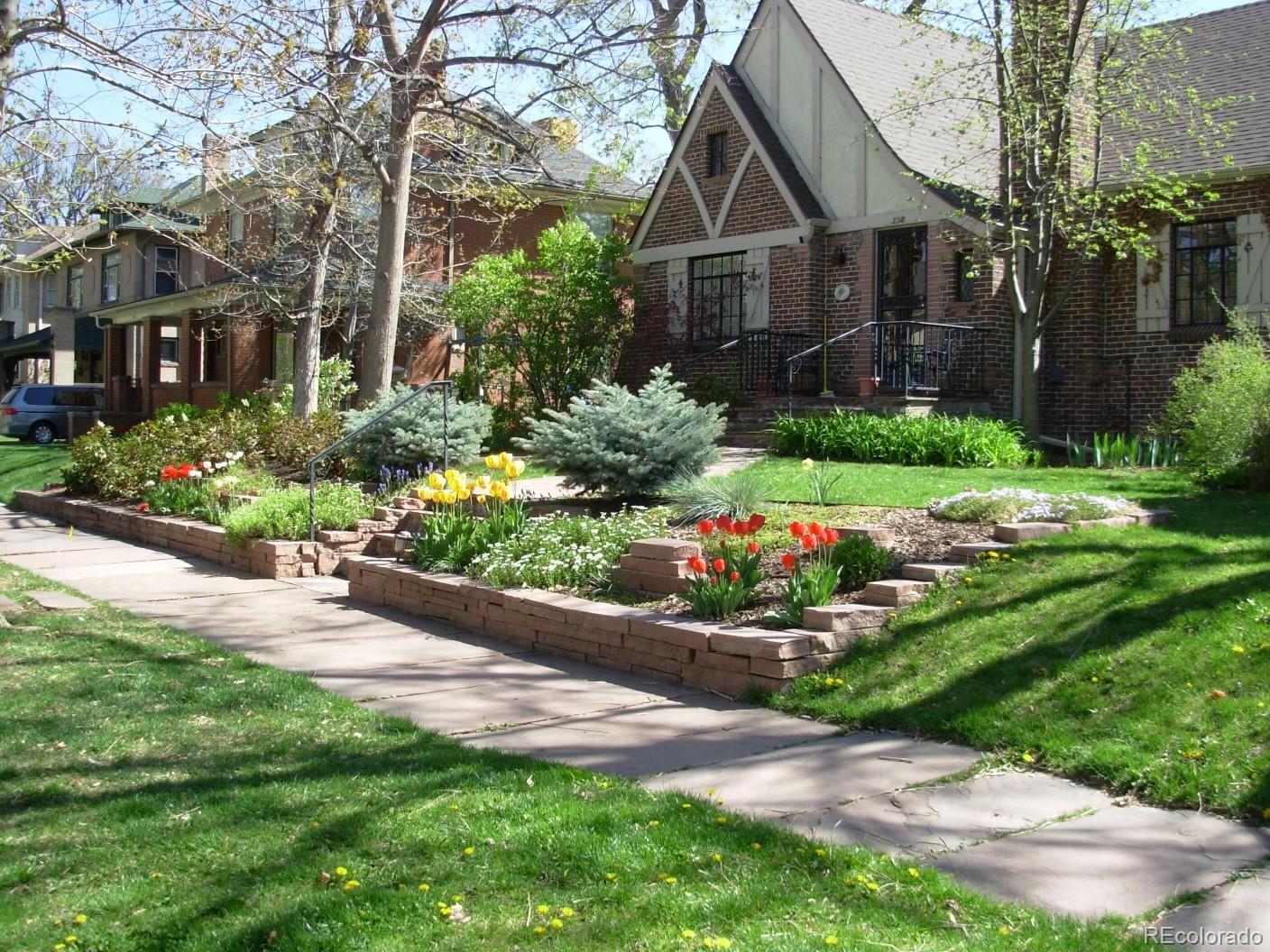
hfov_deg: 49.0
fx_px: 1394
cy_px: 476
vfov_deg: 37.7
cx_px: 635
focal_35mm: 38
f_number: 2.9
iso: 50
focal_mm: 6.3
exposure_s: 1/342
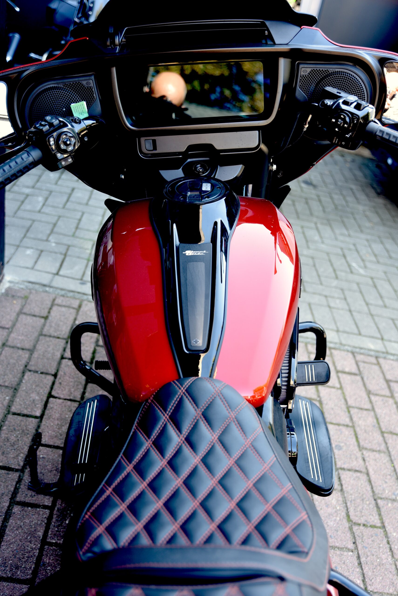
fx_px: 630
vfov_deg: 50.7
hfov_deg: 35.1
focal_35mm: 38
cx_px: 199
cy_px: 298
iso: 200
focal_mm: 38
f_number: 3.2
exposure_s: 1/60
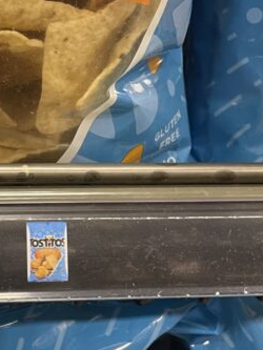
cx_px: -47
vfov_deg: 24.0
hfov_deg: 17.6
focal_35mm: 80
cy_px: 73
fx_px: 810
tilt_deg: -19.0
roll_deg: -2.6
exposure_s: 1/60
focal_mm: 4.2
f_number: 1.6
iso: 200
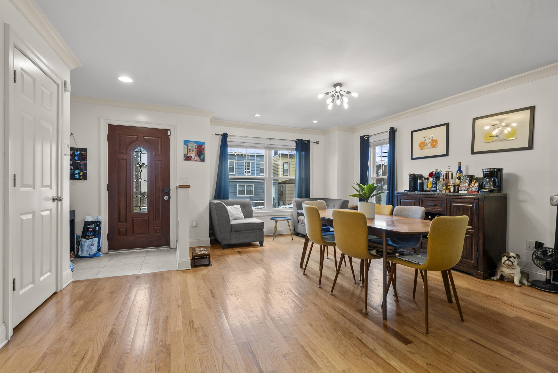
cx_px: 279
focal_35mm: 16
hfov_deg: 96.7
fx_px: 248
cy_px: 186
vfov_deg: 73.8
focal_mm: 16
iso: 100
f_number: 8
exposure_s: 1/2
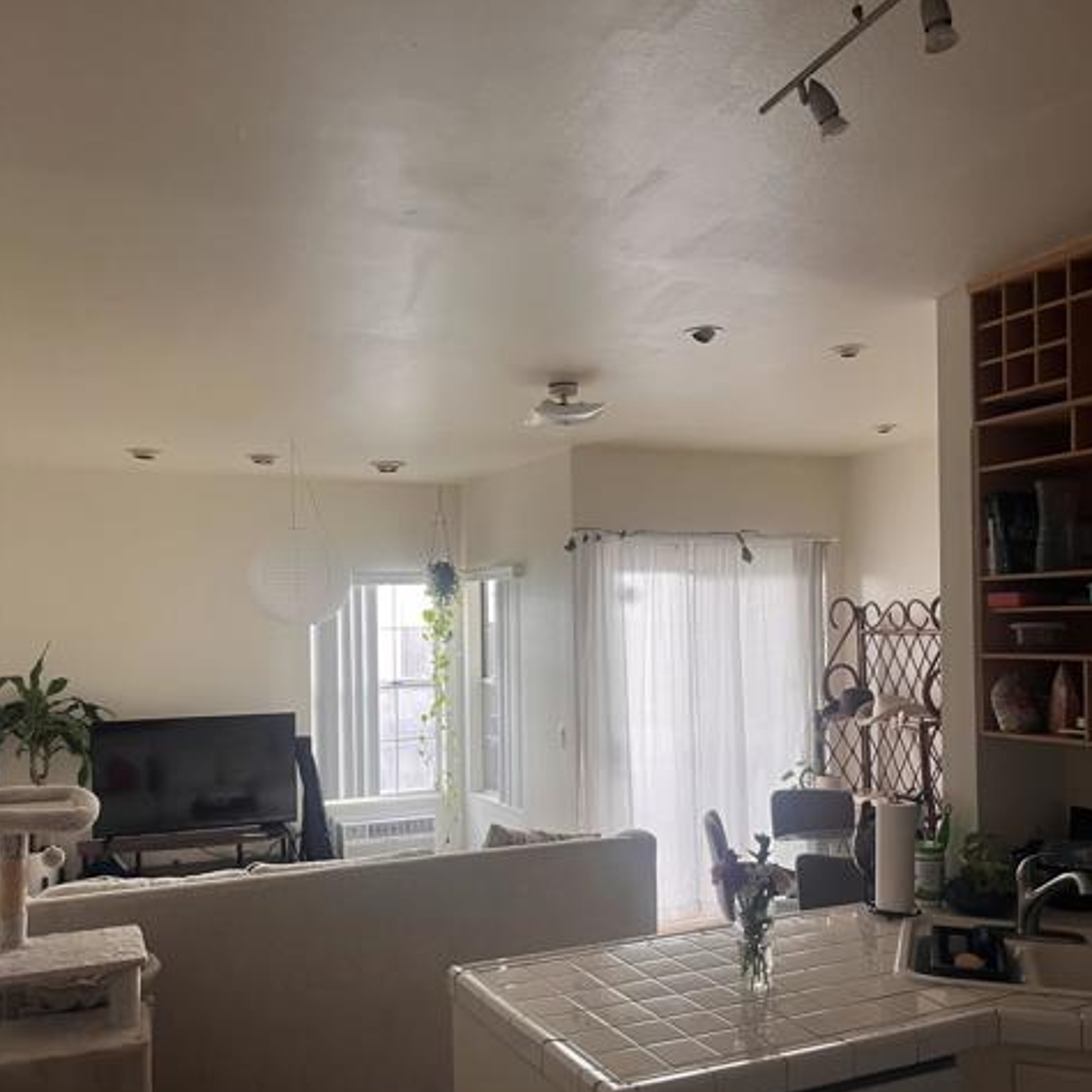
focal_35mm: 31
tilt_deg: -0.2
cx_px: 546
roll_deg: +0.2
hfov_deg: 52.5
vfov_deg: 52.4
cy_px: 604
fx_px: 1106
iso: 100
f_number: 1.6
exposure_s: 1/60
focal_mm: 5.1
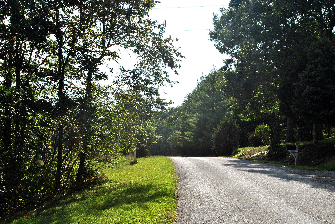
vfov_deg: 25.1
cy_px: 112
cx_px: 168
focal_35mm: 54
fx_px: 503
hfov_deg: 36.8
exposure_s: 1/200
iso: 100
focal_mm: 36
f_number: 11
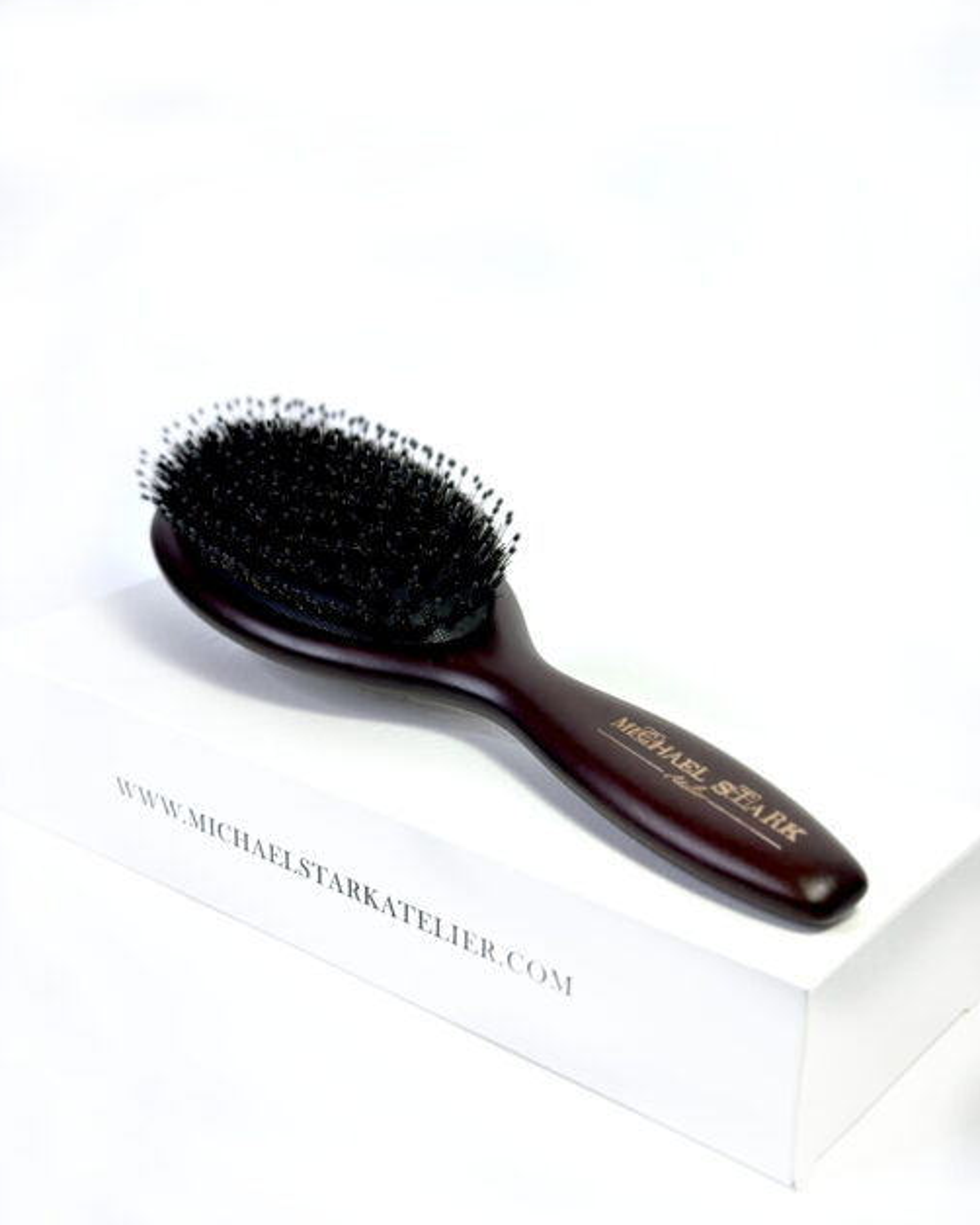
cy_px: 642
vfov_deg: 36.6
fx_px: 1848
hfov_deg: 29.7
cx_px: 482
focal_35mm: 51
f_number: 1.78
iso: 80
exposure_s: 1/284
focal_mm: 6.86
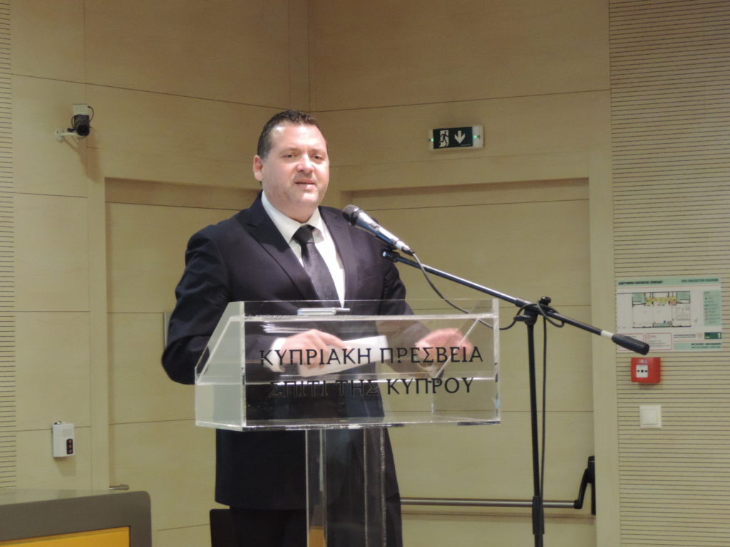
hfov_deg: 16.4
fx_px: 2531
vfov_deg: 12.3
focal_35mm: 120
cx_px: 365
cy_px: 274
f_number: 4.2
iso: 800
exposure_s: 1/25
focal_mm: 21.4
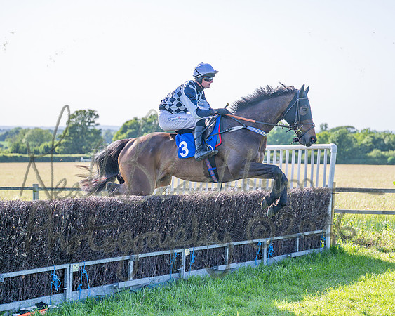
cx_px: 198
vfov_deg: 19.4
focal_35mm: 79
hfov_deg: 24.2
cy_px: 158
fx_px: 922
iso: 200
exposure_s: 1/2000
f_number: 2.8
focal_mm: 70
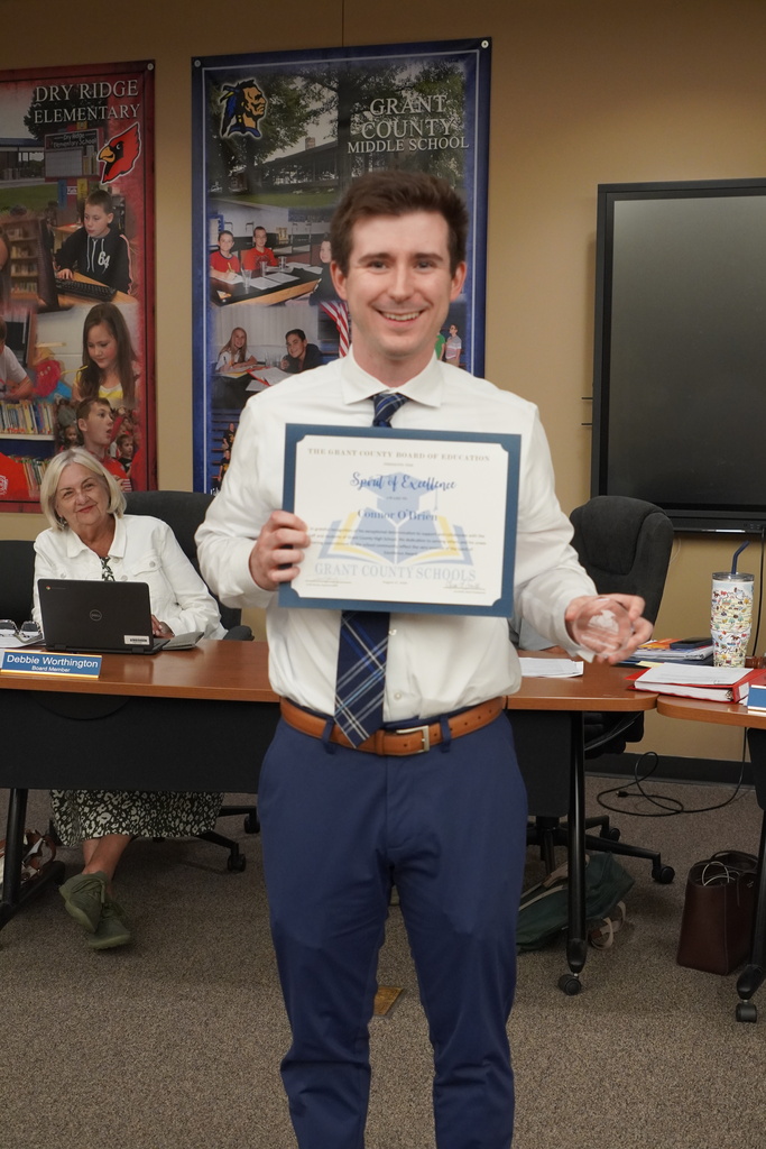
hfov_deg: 29.9
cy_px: 574
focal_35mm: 45
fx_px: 1436
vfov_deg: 43.6
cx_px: 383
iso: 1600
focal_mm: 30
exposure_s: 1/160
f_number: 4
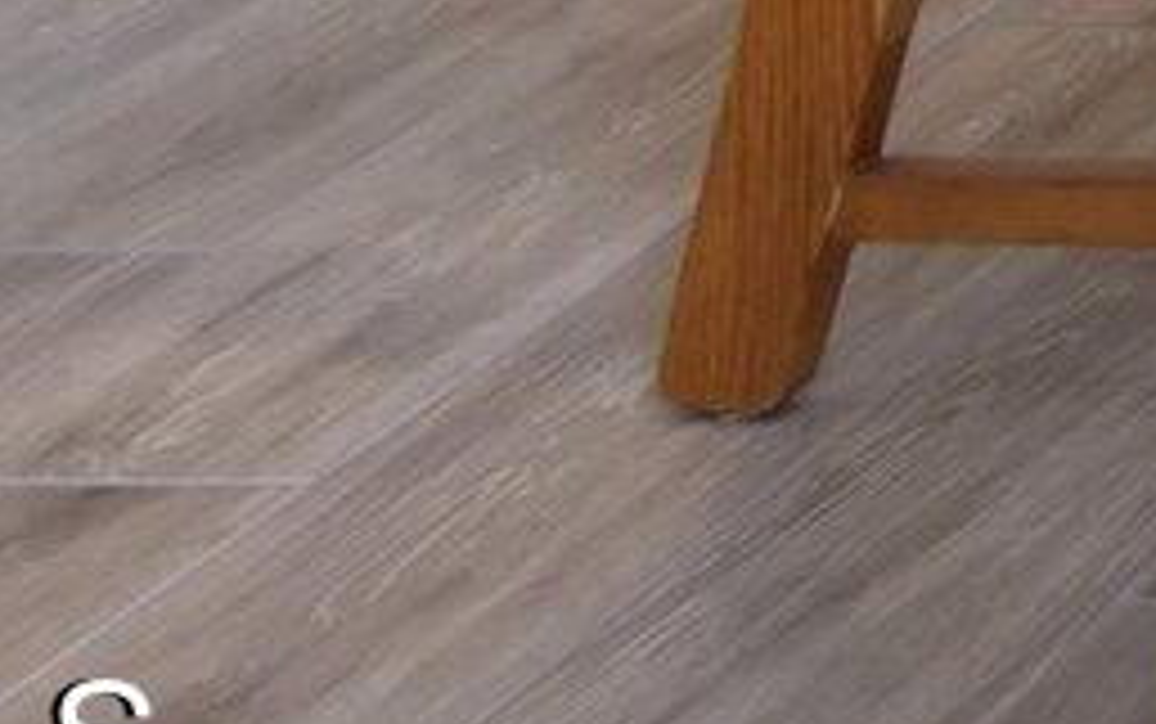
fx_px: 4351
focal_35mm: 138
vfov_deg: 7.3
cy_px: -2044
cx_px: 3729
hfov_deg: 10.0
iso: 400
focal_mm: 17
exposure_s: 1/25
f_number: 8
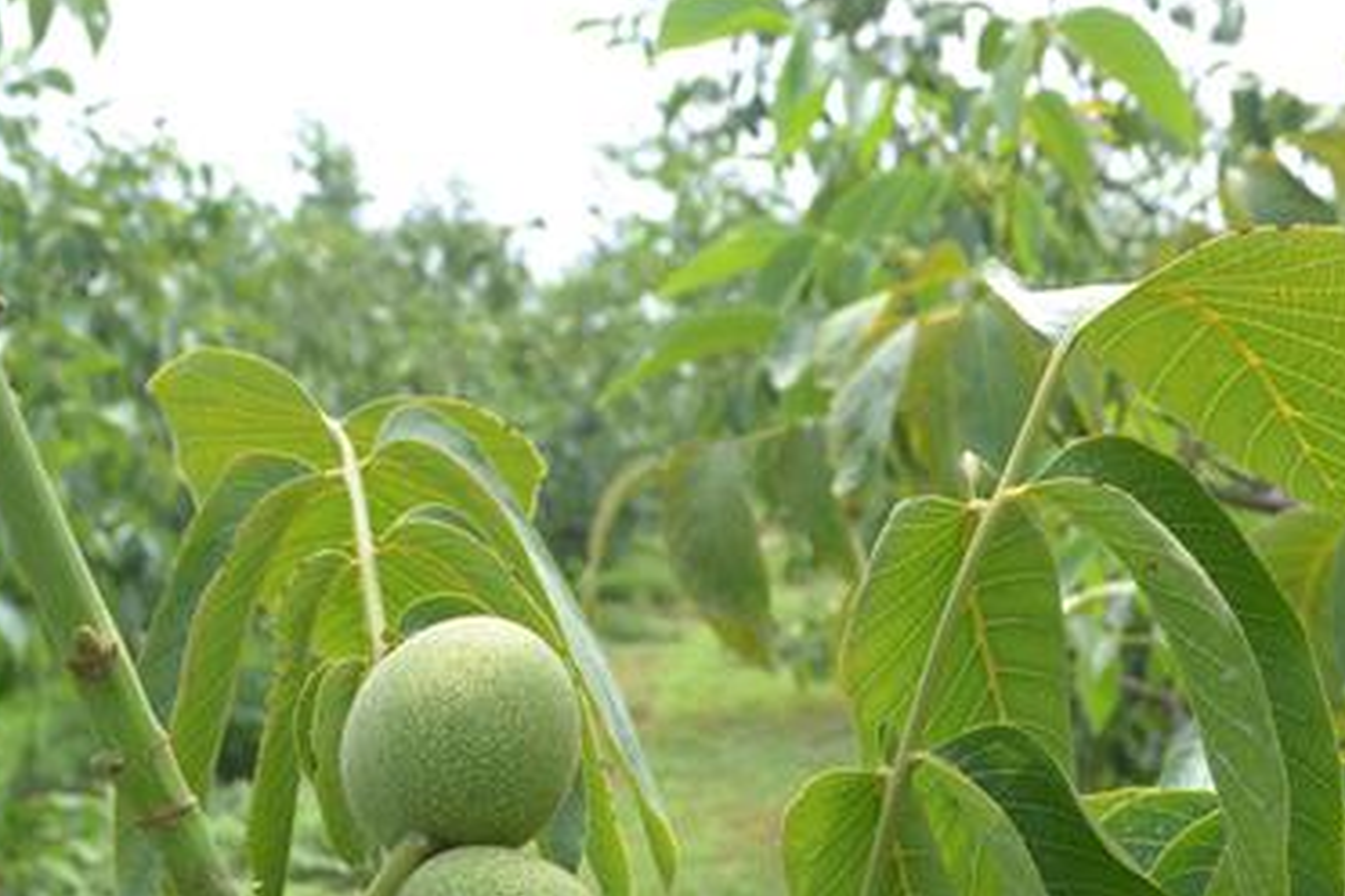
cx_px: 814
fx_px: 2503
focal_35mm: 67
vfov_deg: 20.1
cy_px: 690
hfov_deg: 30.0
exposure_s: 1/250
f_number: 9
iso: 400
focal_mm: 26
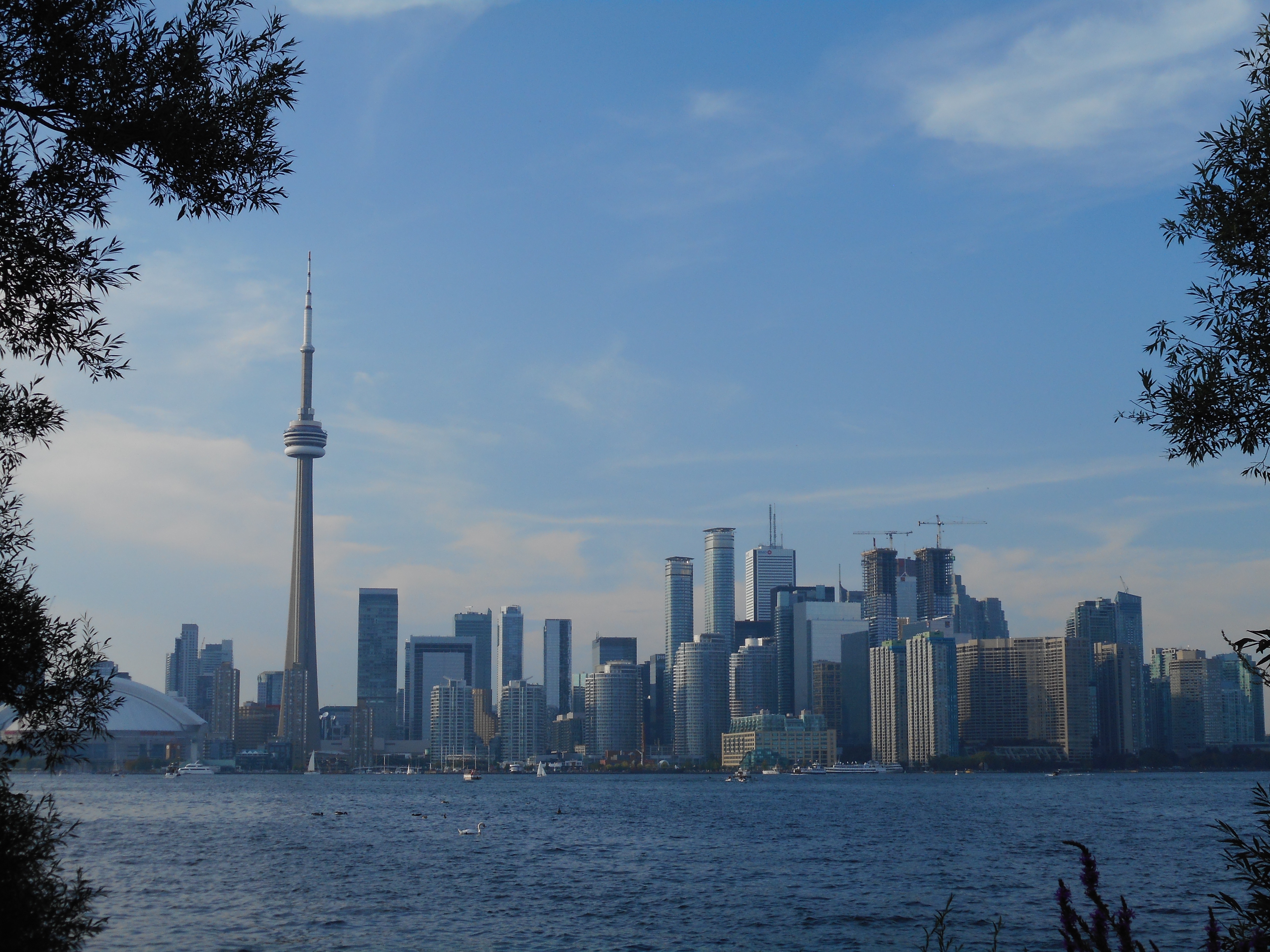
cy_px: 476
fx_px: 2165
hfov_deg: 32.7
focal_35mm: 59
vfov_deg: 24.8
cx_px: 635
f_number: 5.1
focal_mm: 10.5
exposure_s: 1/400
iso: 80
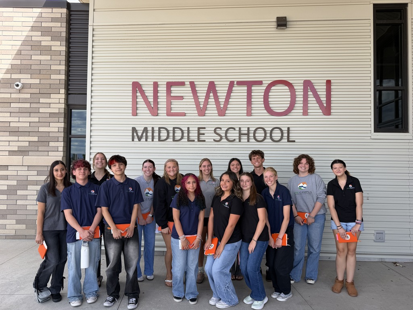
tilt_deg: +2.1
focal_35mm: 24
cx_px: 206
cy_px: 155
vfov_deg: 56.8
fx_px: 286
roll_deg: -0.4
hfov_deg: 71.6
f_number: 1.78
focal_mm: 6.76
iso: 80
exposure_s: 1/1005
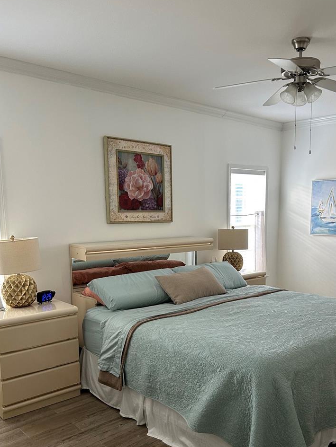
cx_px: 206
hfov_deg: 42.7
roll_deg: +0.5
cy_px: 270
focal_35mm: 33
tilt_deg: -8.6
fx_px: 427
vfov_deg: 54.9
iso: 125
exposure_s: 1/66
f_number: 1.5
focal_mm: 5.7
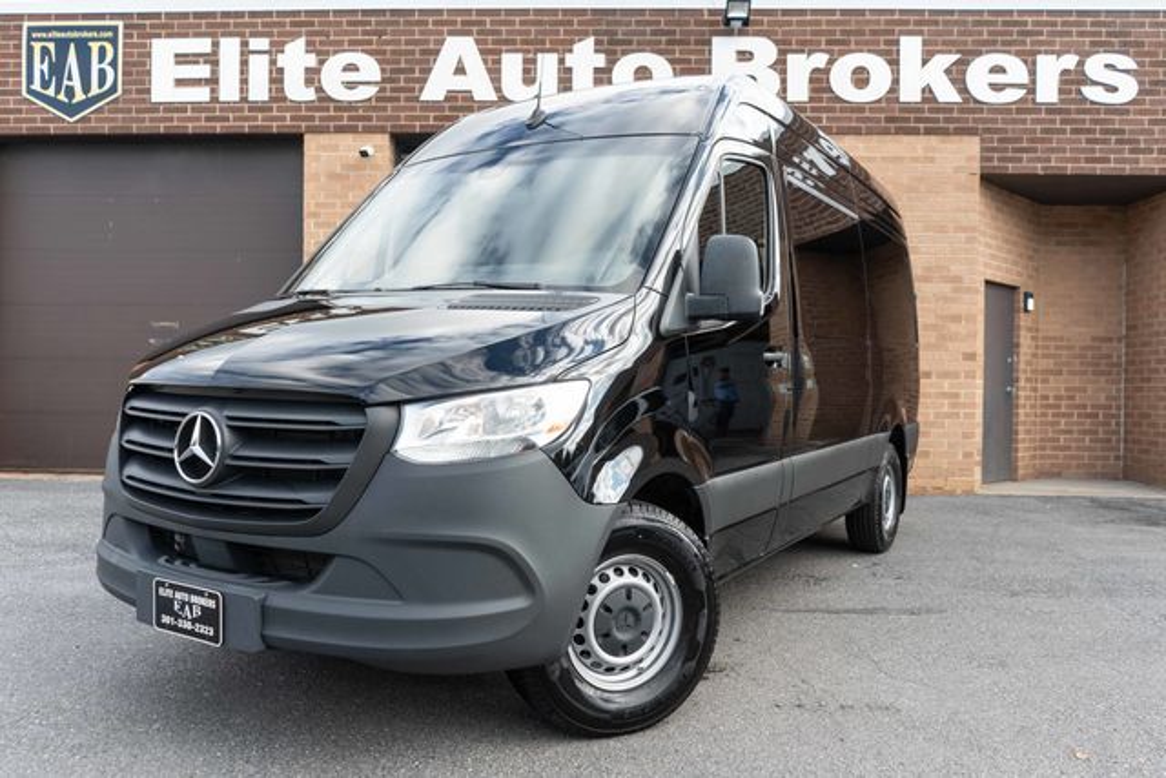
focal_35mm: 28
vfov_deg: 46.4
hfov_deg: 65.5
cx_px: 583
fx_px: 907
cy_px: 389
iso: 160
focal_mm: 28
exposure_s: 1/320
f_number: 4
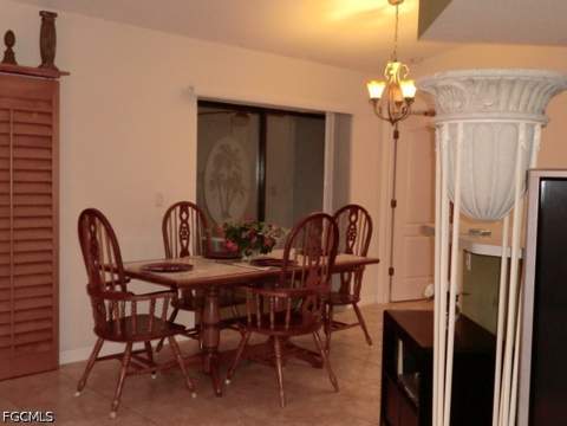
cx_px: 284
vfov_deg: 37.7
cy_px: 213
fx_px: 622
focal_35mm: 38
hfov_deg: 49.0
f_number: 3.9
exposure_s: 1/50
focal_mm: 6.9
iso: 400
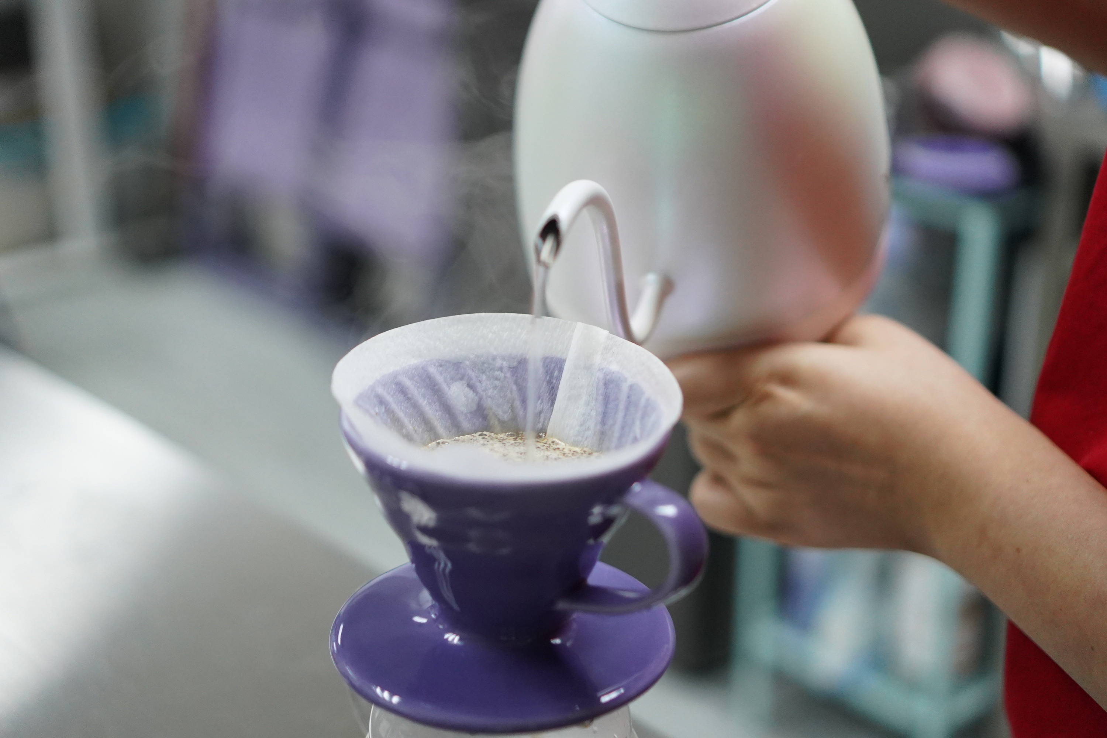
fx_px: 1599
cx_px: 554
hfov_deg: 38.2
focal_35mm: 52
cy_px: 369
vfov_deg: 26.0
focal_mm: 35
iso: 2500
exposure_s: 1/1000
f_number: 1.8
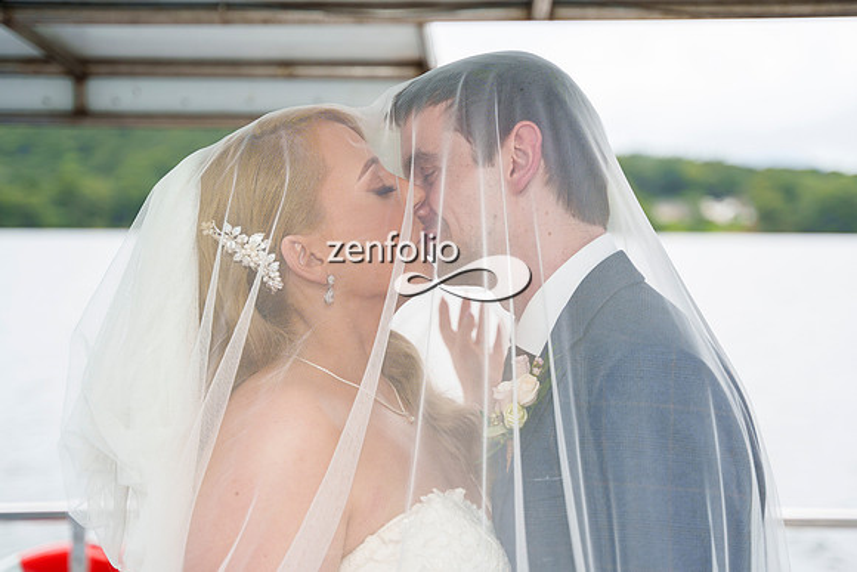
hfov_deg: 32.9
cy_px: 271
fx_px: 1453
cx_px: 439
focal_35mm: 61
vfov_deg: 22.3
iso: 250
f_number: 2.8
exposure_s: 1/200
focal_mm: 57
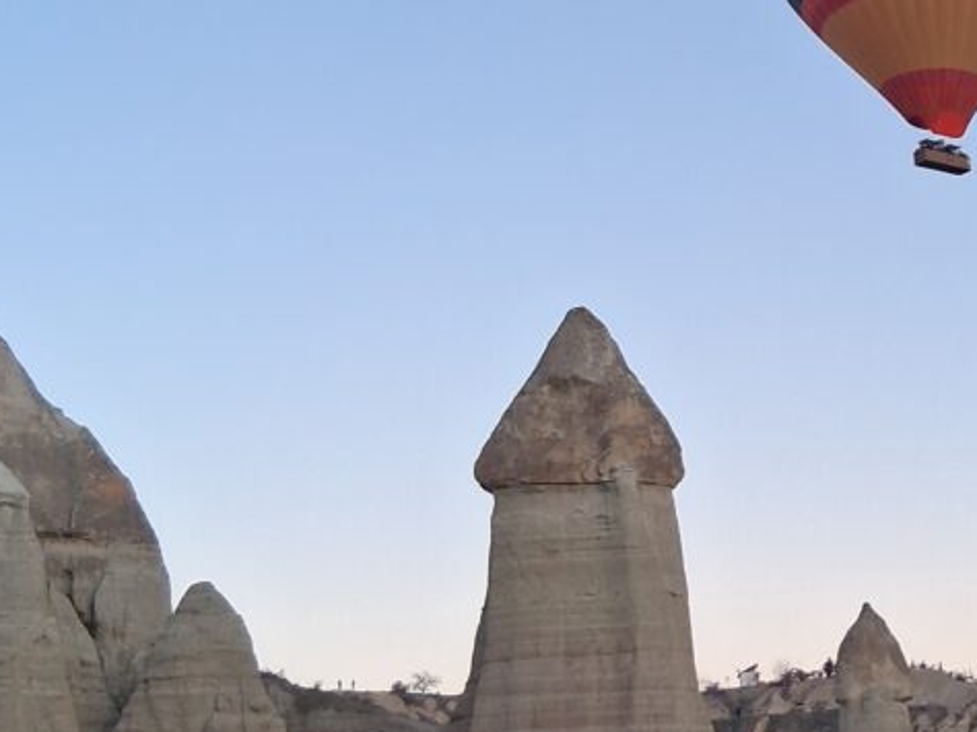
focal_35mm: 79
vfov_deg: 18.5
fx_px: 2229
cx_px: 954
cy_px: 198
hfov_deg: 23.8
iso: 50
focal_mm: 3.98
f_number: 1.8
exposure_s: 1/120
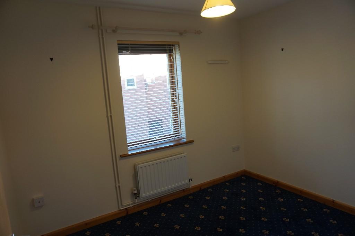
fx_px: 237
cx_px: 178
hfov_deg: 73.8
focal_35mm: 24
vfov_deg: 53.1
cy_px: 118
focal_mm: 16
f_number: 3.5
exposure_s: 1/25
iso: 100
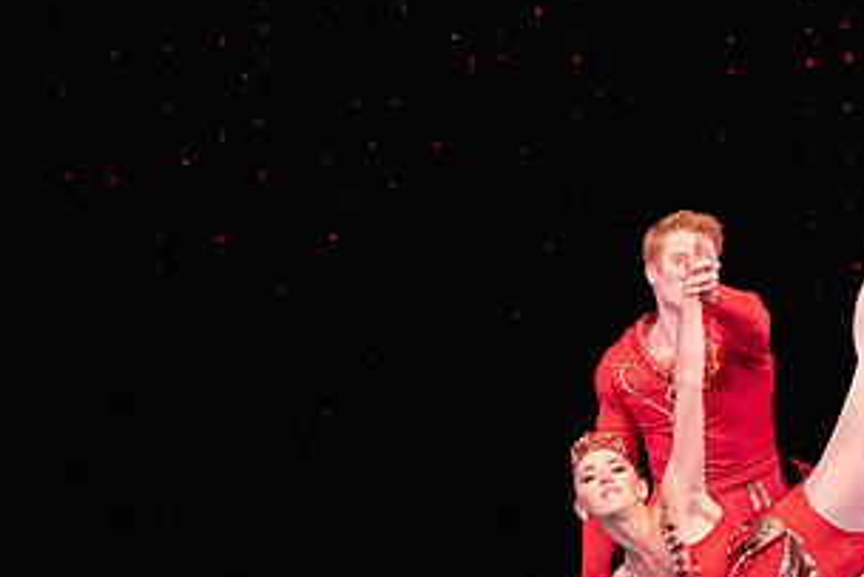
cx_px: 708
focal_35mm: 659
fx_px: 15823
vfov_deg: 2.1
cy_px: 487
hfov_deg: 3.1
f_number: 11
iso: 16000
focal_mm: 345
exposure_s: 1/500
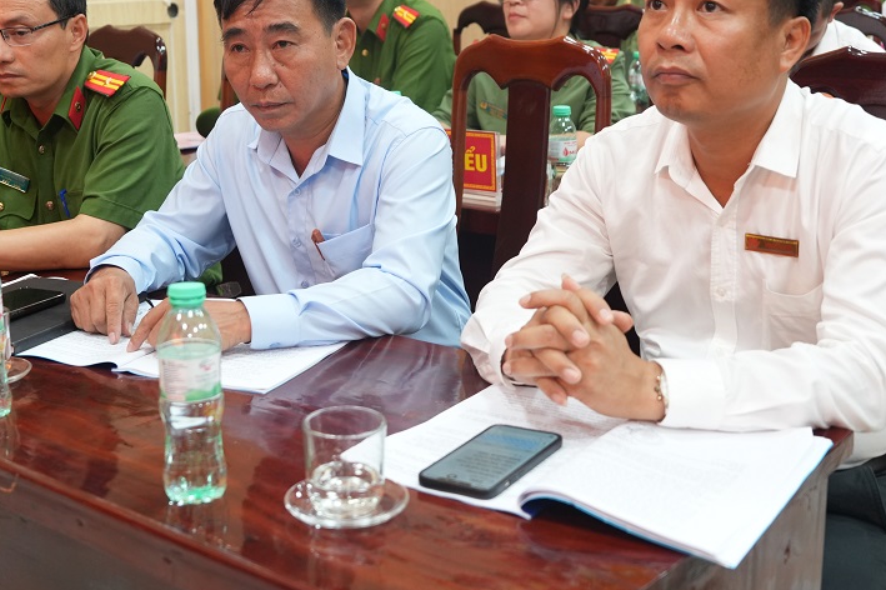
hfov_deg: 38.2
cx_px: 391
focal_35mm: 52
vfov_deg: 25.8
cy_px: 205
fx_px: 1279
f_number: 2.8
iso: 640
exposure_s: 1/40
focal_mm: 24
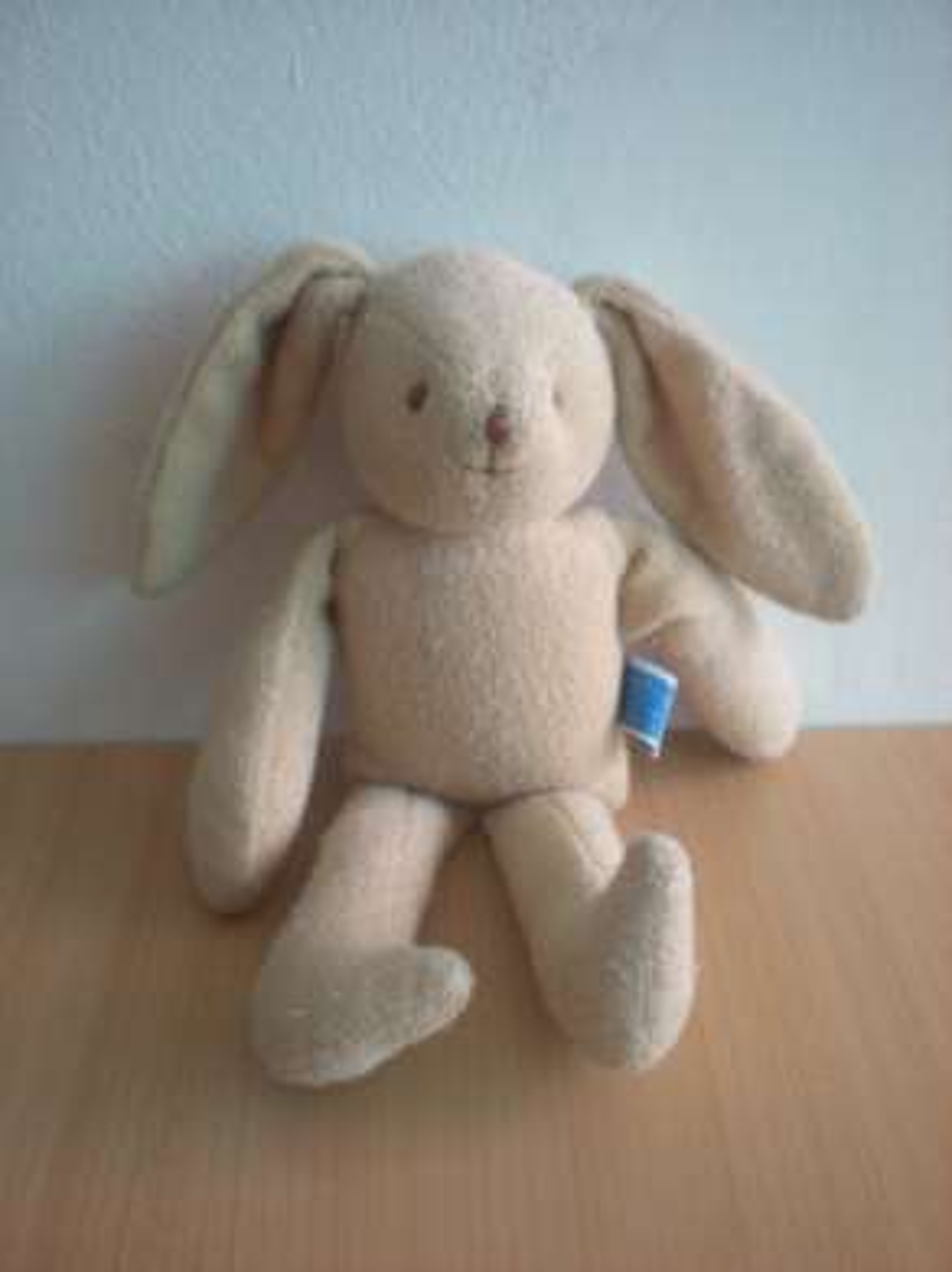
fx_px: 1395
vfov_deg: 49.0
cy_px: 636
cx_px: 476
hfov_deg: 37.7
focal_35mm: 38
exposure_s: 1/62.1
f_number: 3.1
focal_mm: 6.3
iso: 119
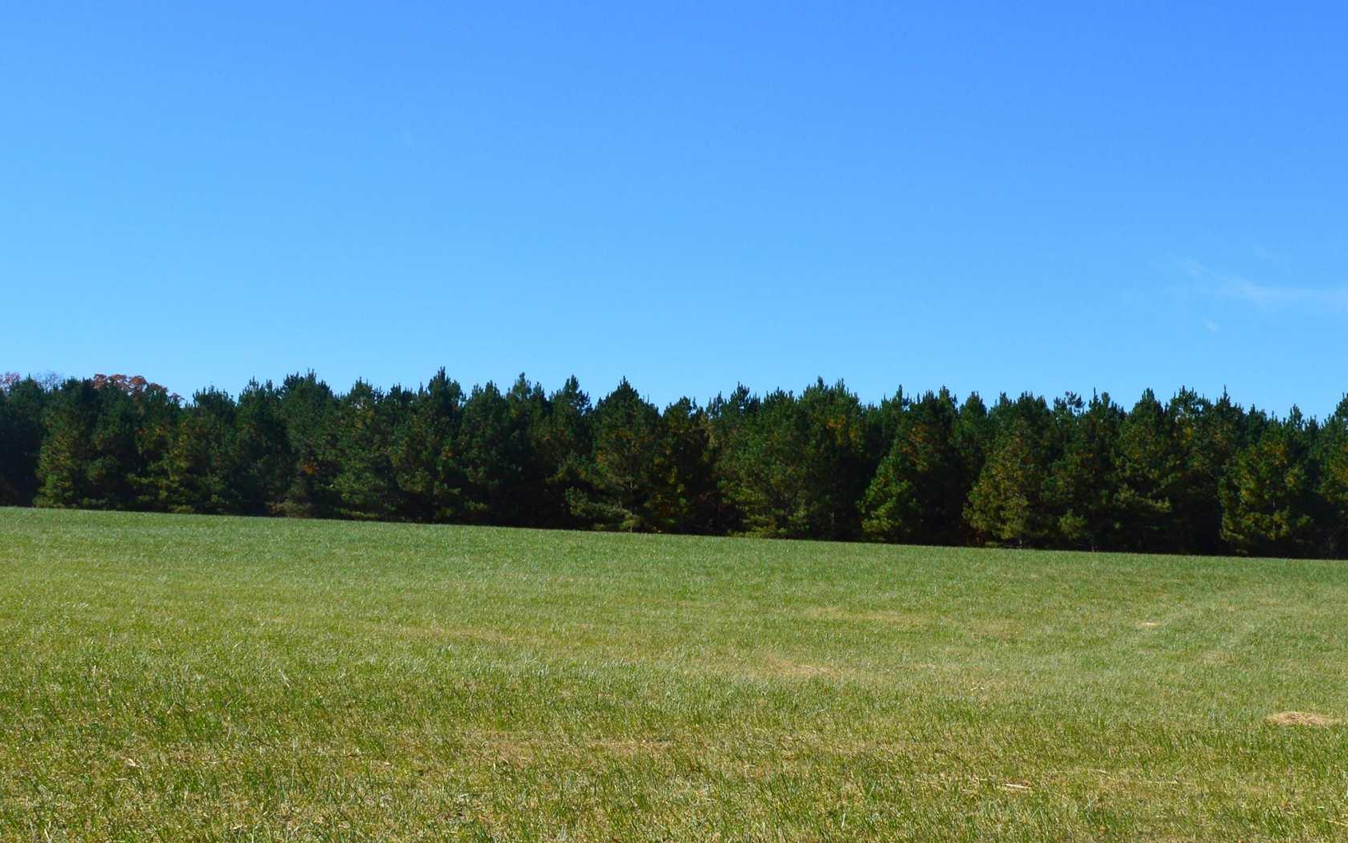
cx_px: 781
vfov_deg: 25.8
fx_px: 1837
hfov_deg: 40.2
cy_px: 489
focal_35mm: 50
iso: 400
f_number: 11
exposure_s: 1/500
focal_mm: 18
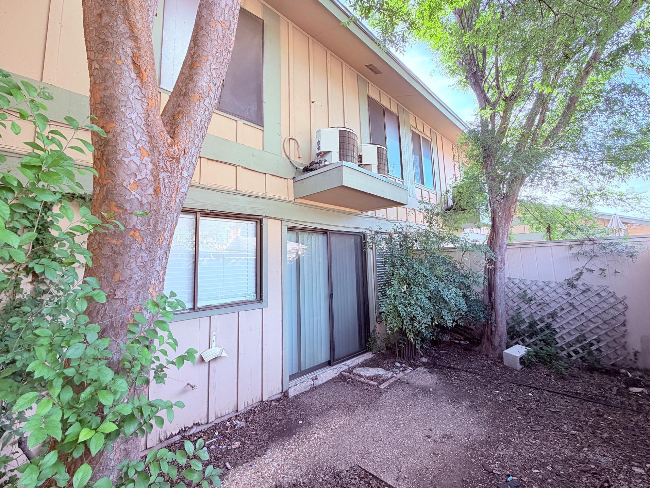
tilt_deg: +7.4
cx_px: 327
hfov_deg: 98.2
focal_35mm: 15
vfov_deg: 81.6
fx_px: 282
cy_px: 227
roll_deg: +2.3
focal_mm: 2.22
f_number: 2.2
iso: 64
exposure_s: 1/121
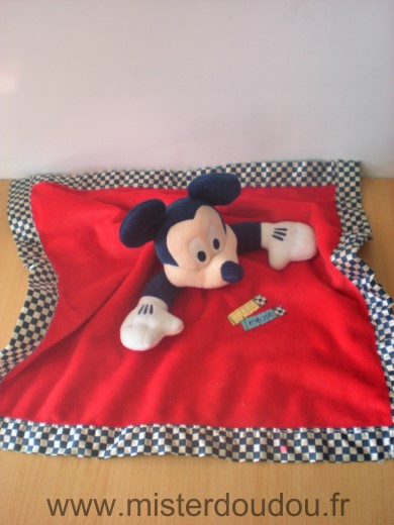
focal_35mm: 38
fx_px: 577
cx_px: 197
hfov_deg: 37.7
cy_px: 262
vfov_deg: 49.0
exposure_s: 1/58.8
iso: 129
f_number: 3.1
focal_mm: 6.3
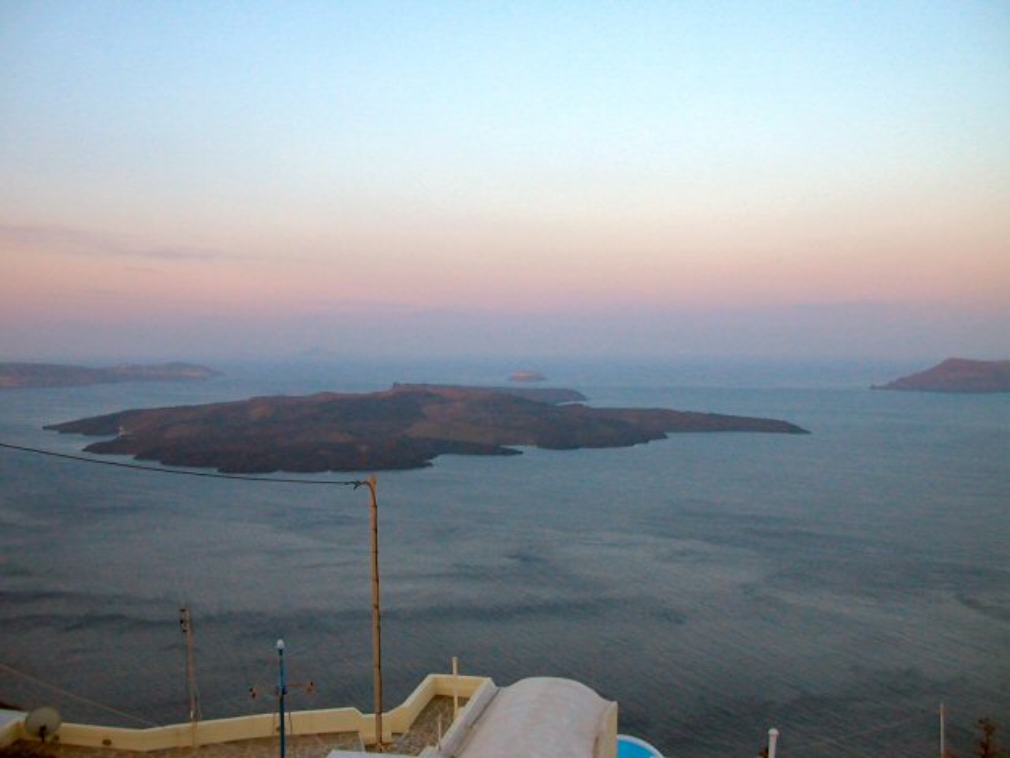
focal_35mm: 37
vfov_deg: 38.7
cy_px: 379
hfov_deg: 50.1
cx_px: 505
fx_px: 1080
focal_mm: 5.6
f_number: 2.7
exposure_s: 1/133
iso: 100
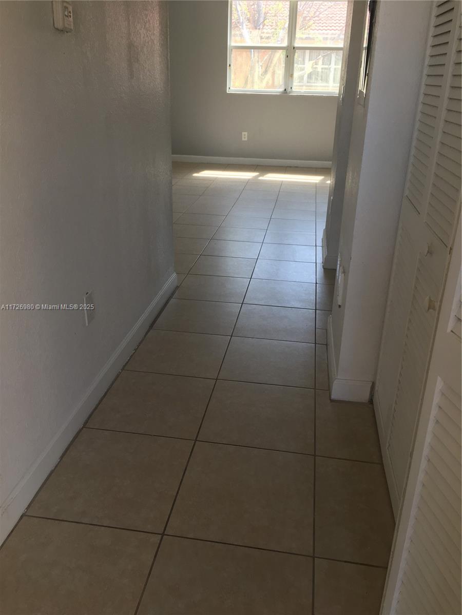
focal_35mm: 29
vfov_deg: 61.7
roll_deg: -1.3
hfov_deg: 48.2
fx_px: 516
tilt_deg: -21.5
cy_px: 308
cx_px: 231
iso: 32
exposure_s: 1/120
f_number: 2.2
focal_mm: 4.15
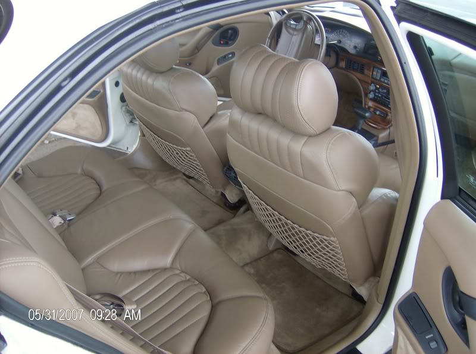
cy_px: 177
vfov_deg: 39.5
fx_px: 494
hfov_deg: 51.5
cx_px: 238
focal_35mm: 36
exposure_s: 1/81.4
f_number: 2.8
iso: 100
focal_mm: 6
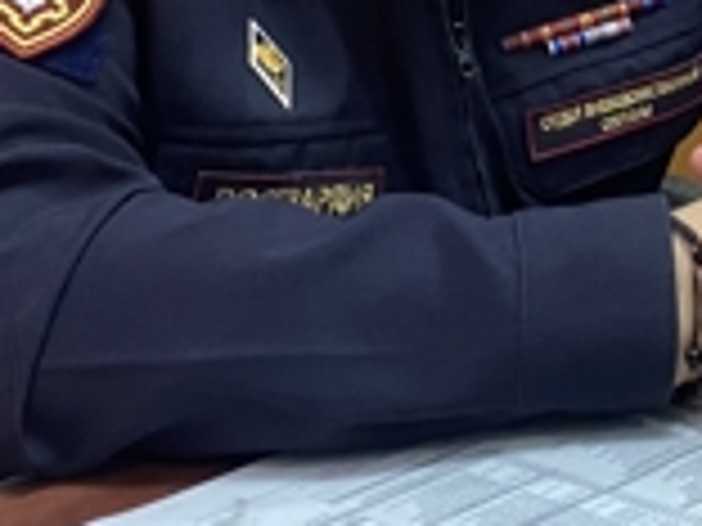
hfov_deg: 17.6
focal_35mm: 111
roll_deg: +2.2
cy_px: -175
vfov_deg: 12.9
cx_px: 569
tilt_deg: -6.5
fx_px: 2251
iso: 250
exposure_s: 1/50
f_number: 1.8
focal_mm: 4.25
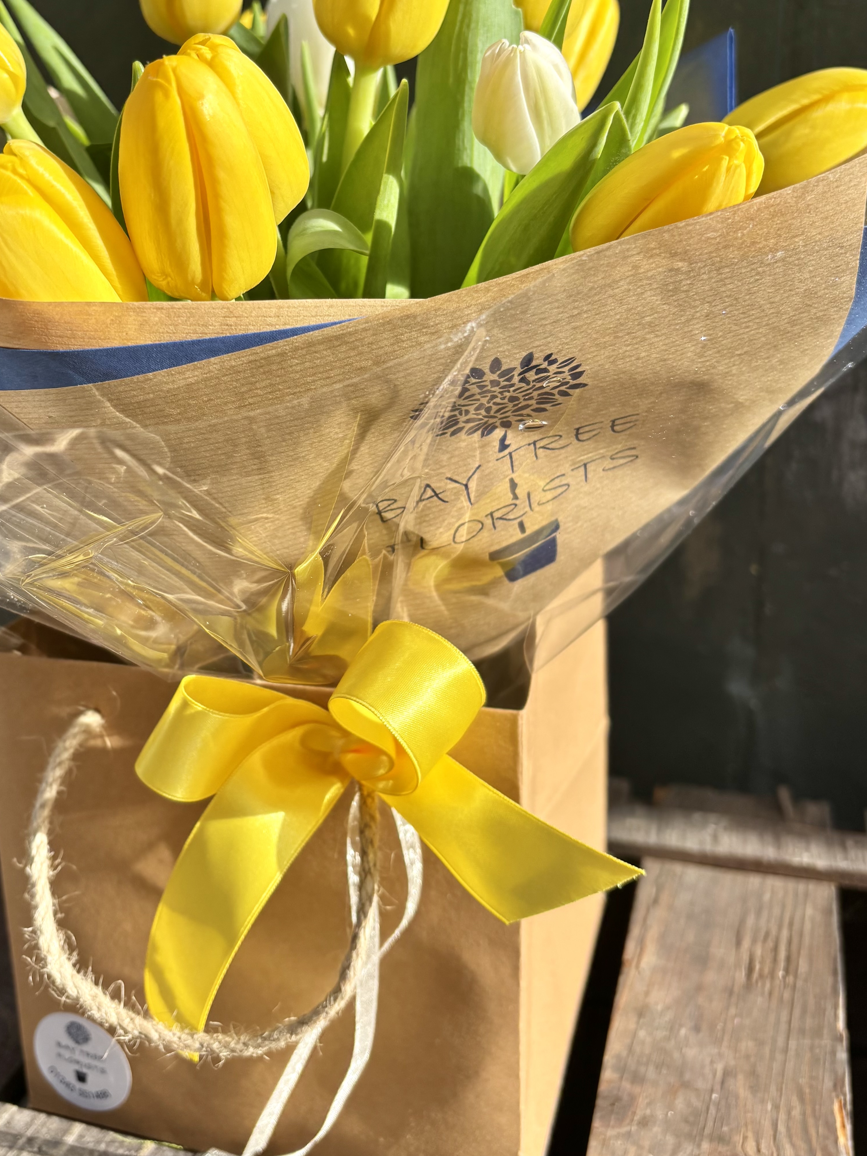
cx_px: 288
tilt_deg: -14.3
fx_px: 1236
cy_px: 500
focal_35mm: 37
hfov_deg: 38.2
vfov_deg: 50.0
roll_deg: +0.8
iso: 50
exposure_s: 1/1783
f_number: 1.6
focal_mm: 5.96
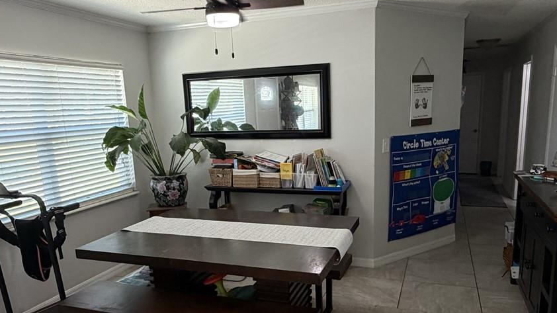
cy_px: 191
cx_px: 291
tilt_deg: -11.0
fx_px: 428
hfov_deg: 66.1
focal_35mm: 29
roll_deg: +2.1
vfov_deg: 39.9
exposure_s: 1/60
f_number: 2.2
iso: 320
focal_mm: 2.22
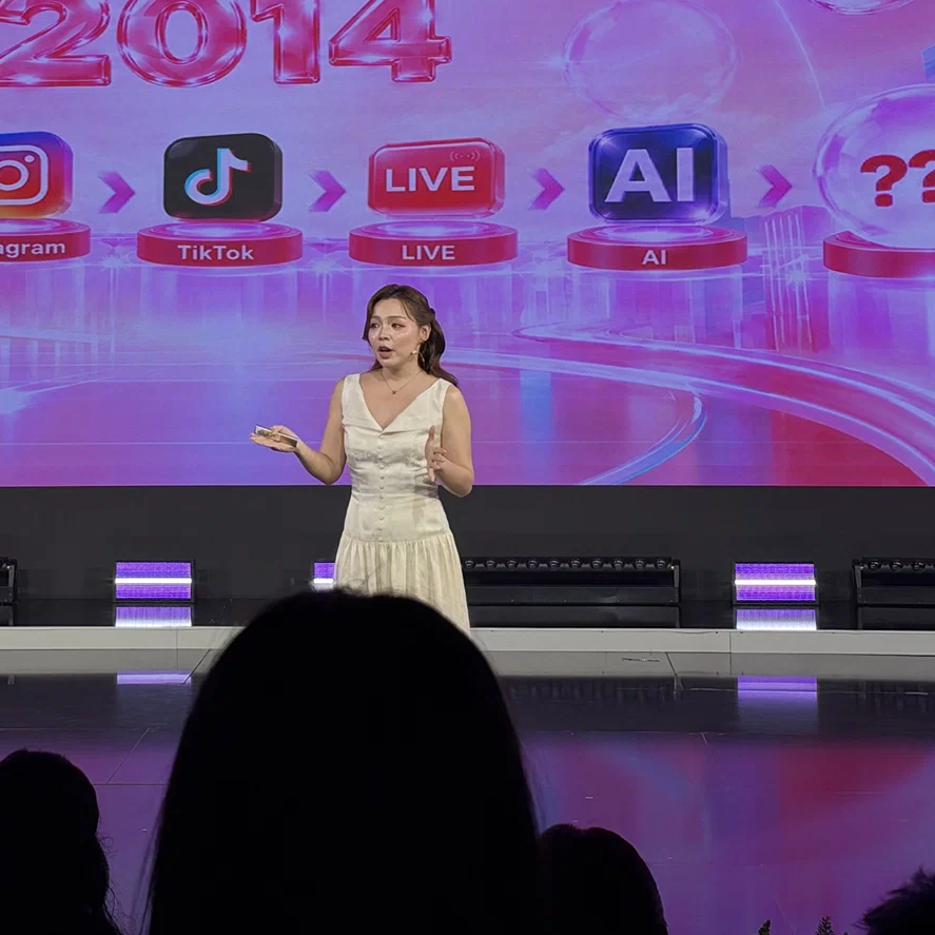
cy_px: 156
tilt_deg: +2.6
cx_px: 249
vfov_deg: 17.6
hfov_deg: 17.7
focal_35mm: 98
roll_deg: +1.0
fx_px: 2995
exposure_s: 1/120
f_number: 1.8
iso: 100
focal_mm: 6.93
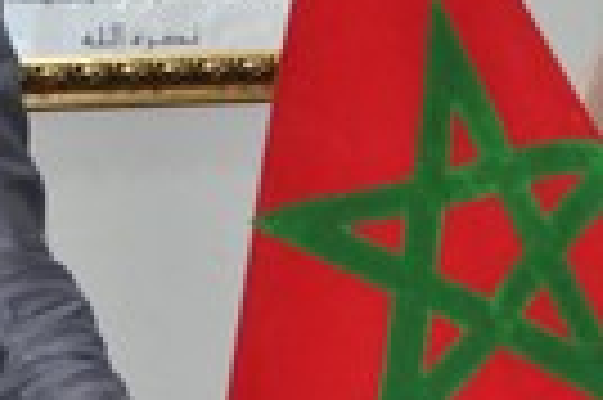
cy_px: 34
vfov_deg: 8.6
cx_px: 63
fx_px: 2643
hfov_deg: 12.9
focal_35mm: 158
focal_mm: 22
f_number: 3.5
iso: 800
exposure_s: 1/60
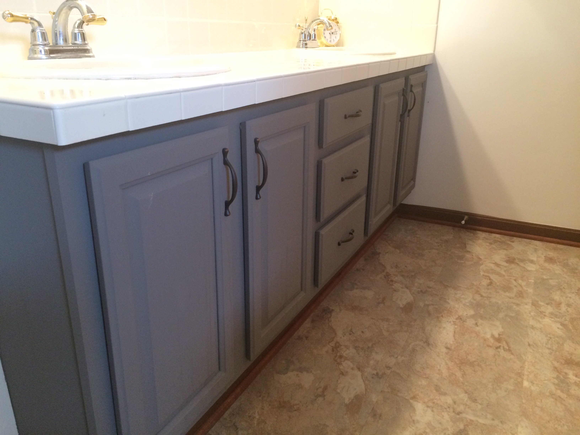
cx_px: 290
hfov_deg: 61.7
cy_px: 218
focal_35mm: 29
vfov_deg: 48.2
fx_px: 486
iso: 200
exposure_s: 1/30
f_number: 2.2
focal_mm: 4.15
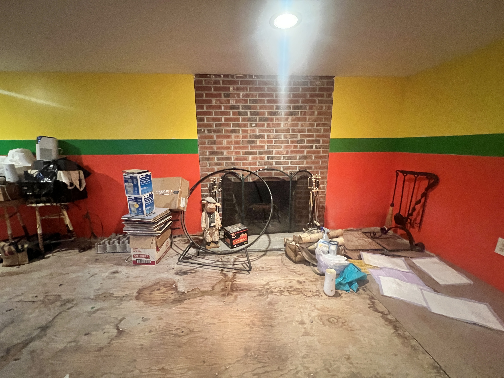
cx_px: 252
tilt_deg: -12.1
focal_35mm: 13
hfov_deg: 106.2
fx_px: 189
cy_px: 189
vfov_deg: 89.9
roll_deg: +0.8
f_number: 1.8
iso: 1000
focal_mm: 1.57
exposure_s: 1/40
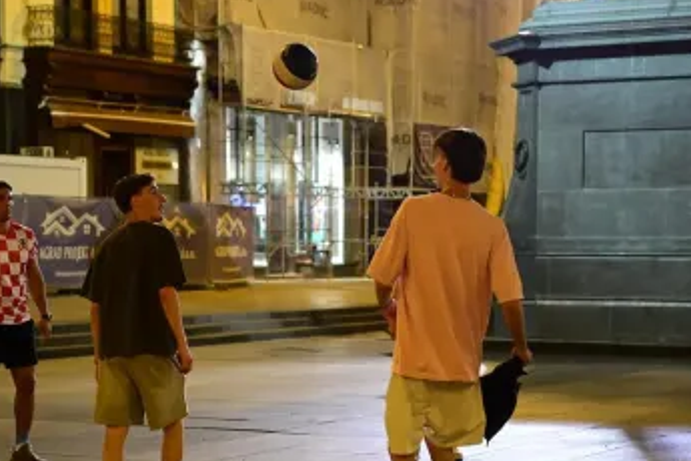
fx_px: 1689
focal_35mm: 88
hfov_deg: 23.1
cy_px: 406
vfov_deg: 15.4
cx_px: 318
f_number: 2
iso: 6400
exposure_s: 1/500
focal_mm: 40
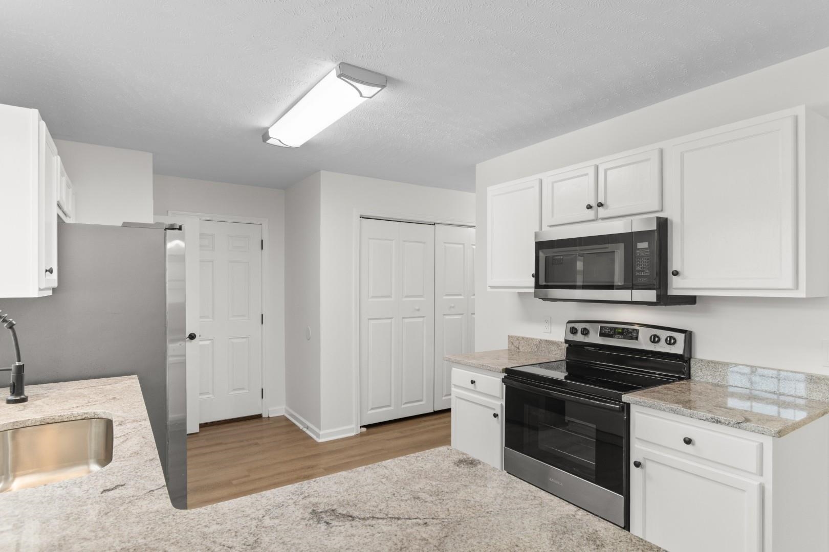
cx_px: 414
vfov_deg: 64.6
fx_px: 437
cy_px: 276
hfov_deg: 86.9
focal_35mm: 19
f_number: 4.8
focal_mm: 13
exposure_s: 1/15
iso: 100
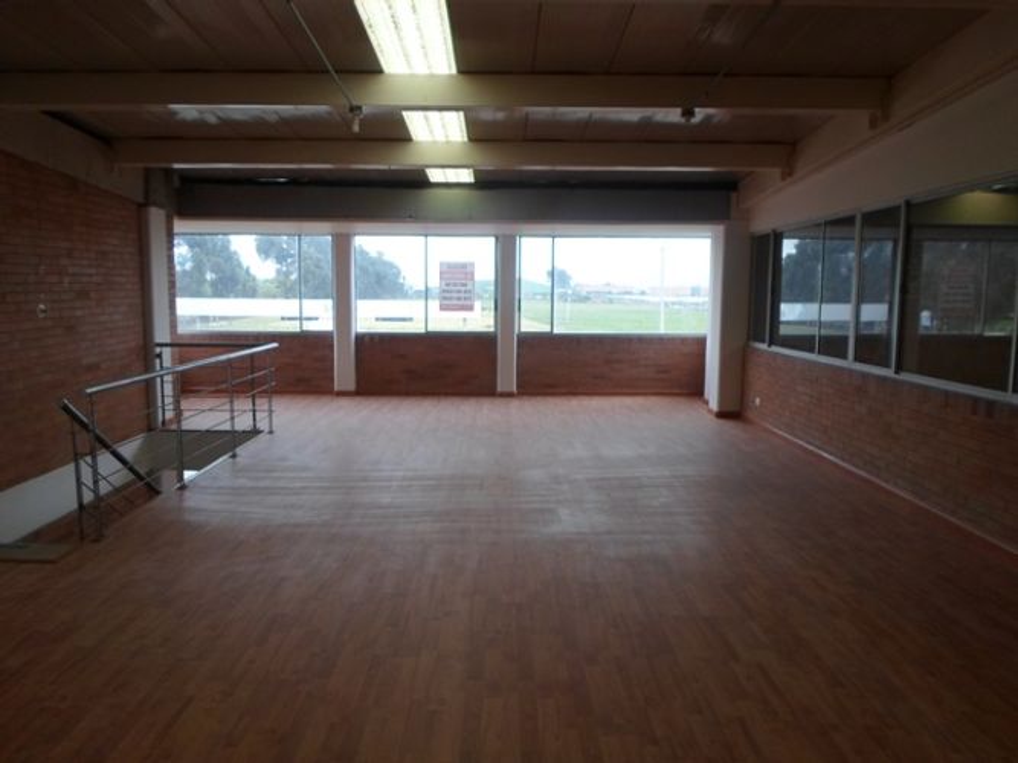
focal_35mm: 25
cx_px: 509
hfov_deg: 69.4
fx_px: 735
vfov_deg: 54.9
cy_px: 382
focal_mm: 4.5
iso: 80
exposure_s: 1/125
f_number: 2.5
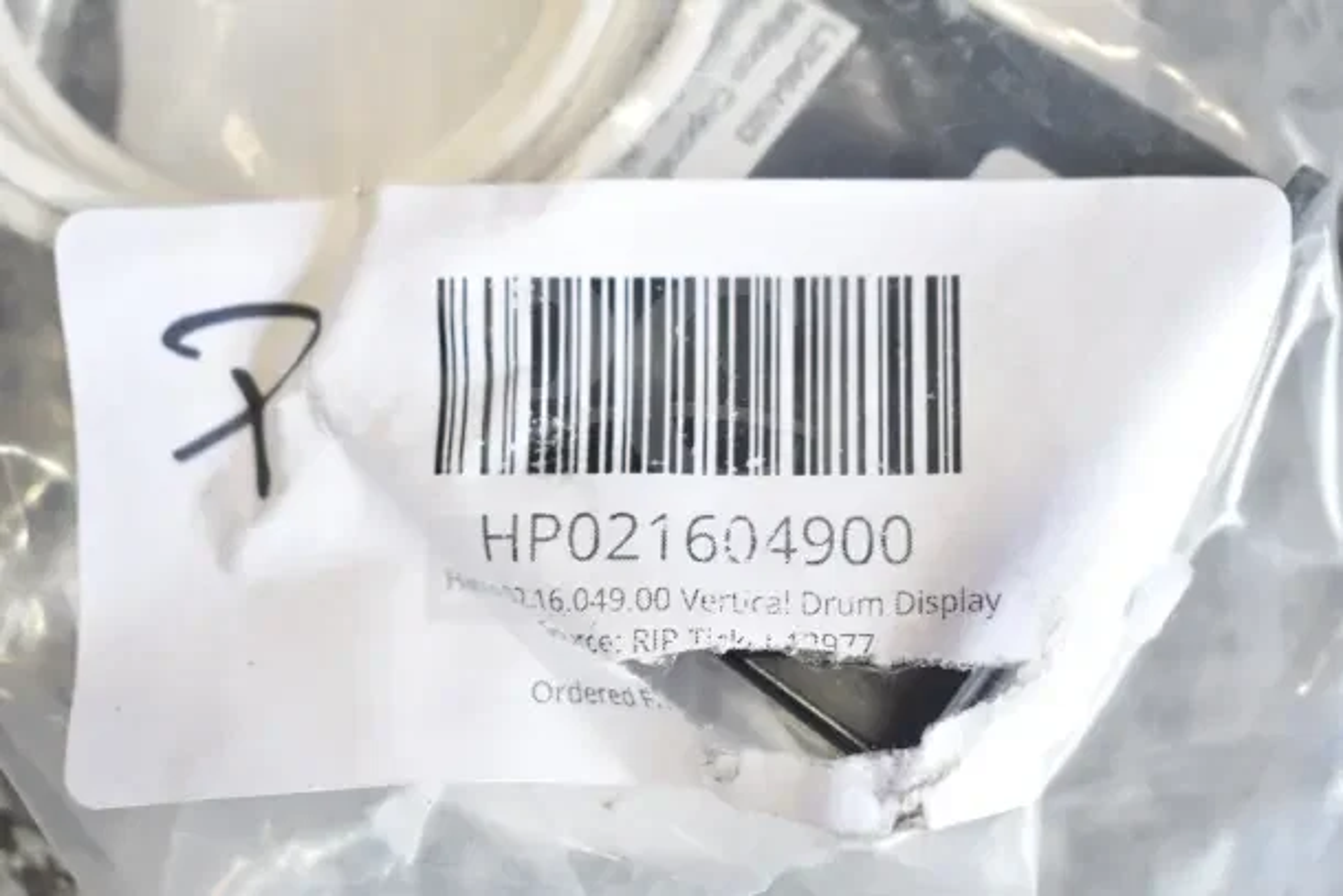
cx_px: 672
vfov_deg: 25.1
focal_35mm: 54
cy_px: 448
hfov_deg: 36.9
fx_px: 2015
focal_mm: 36
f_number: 4.8
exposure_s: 1/60
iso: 250
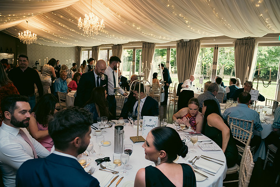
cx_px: 140
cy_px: 94
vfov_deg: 53.2
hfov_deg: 73.7
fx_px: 187
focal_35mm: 24
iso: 800
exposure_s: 1/160
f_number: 3.5
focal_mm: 24
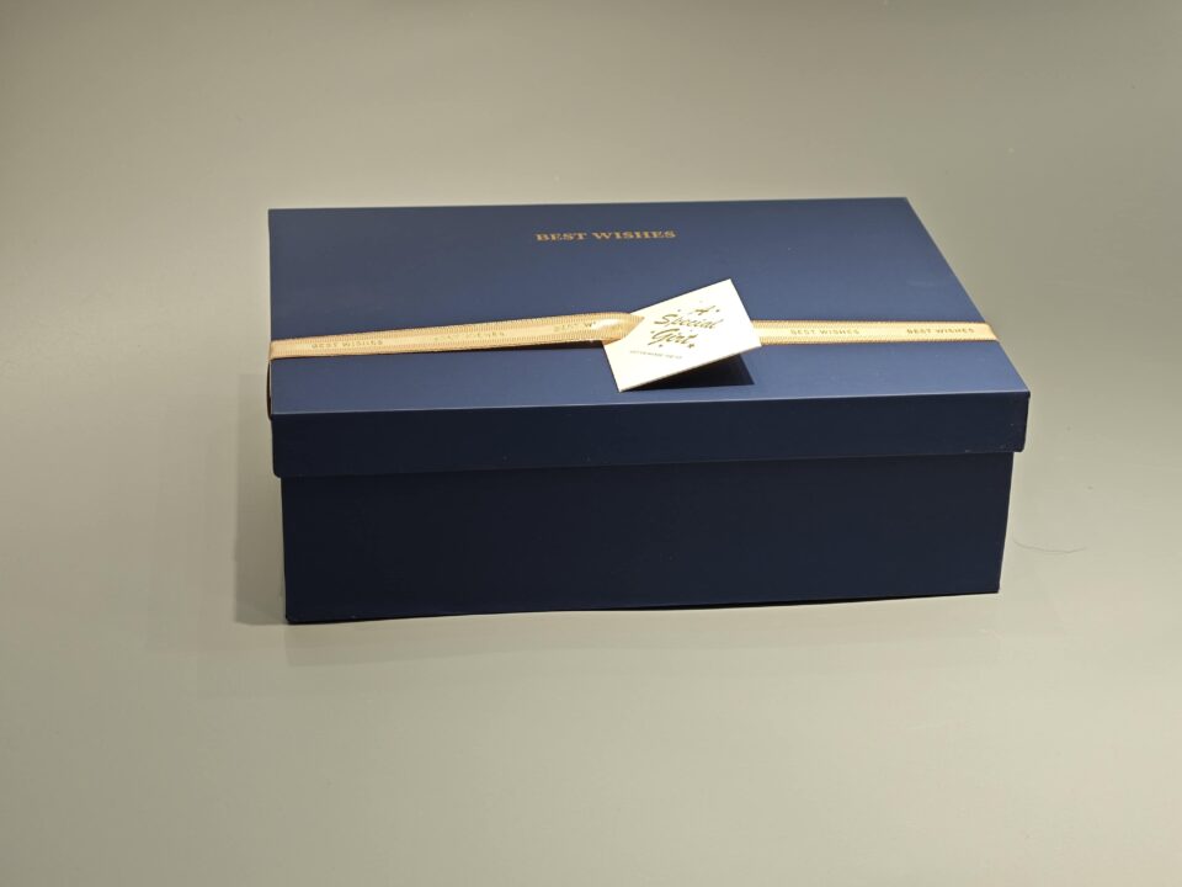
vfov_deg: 19.6
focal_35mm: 75
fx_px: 2561
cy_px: 444
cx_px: 591
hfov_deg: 26.0
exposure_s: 1/100
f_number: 2
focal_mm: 10.1
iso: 125
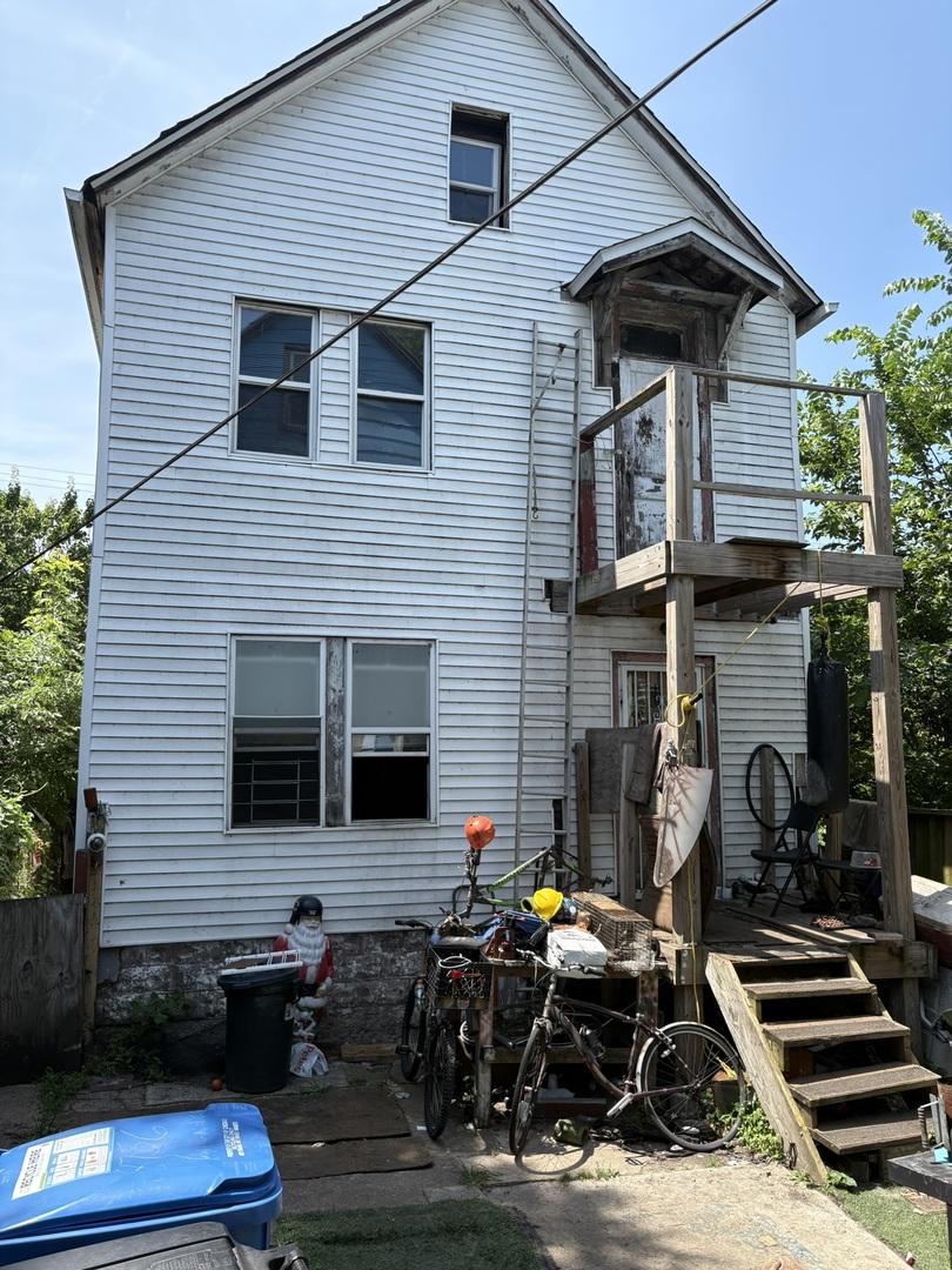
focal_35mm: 26
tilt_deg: +8.5
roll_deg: +0.0
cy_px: 635
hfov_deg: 53.1
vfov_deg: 67.3
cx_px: 476
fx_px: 953
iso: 64
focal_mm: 5.96
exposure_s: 1/1626
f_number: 1.6
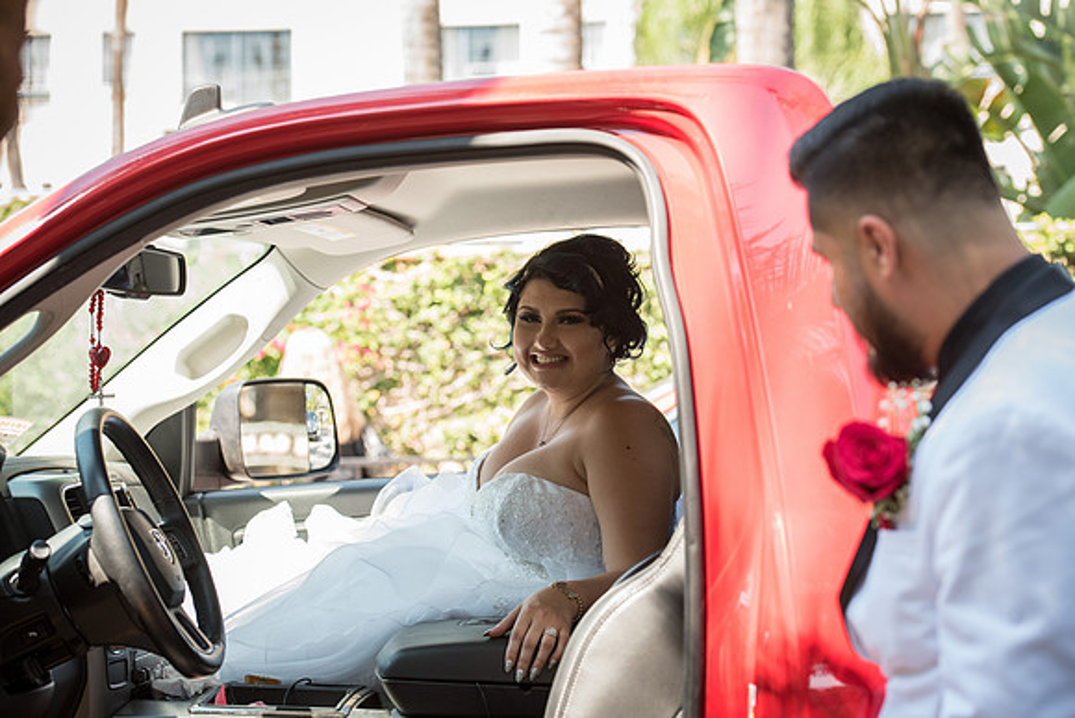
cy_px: 359
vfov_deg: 15.2
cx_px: 538
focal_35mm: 90
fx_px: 2688
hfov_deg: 22.6
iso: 640
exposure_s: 1/320
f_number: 4.5
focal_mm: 90
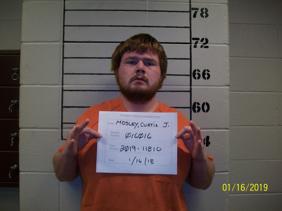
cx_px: 141
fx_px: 261
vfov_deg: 44.2
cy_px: 106
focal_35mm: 32
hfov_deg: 56.8
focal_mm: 5.7
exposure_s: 1/30
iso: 80
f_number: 2.9
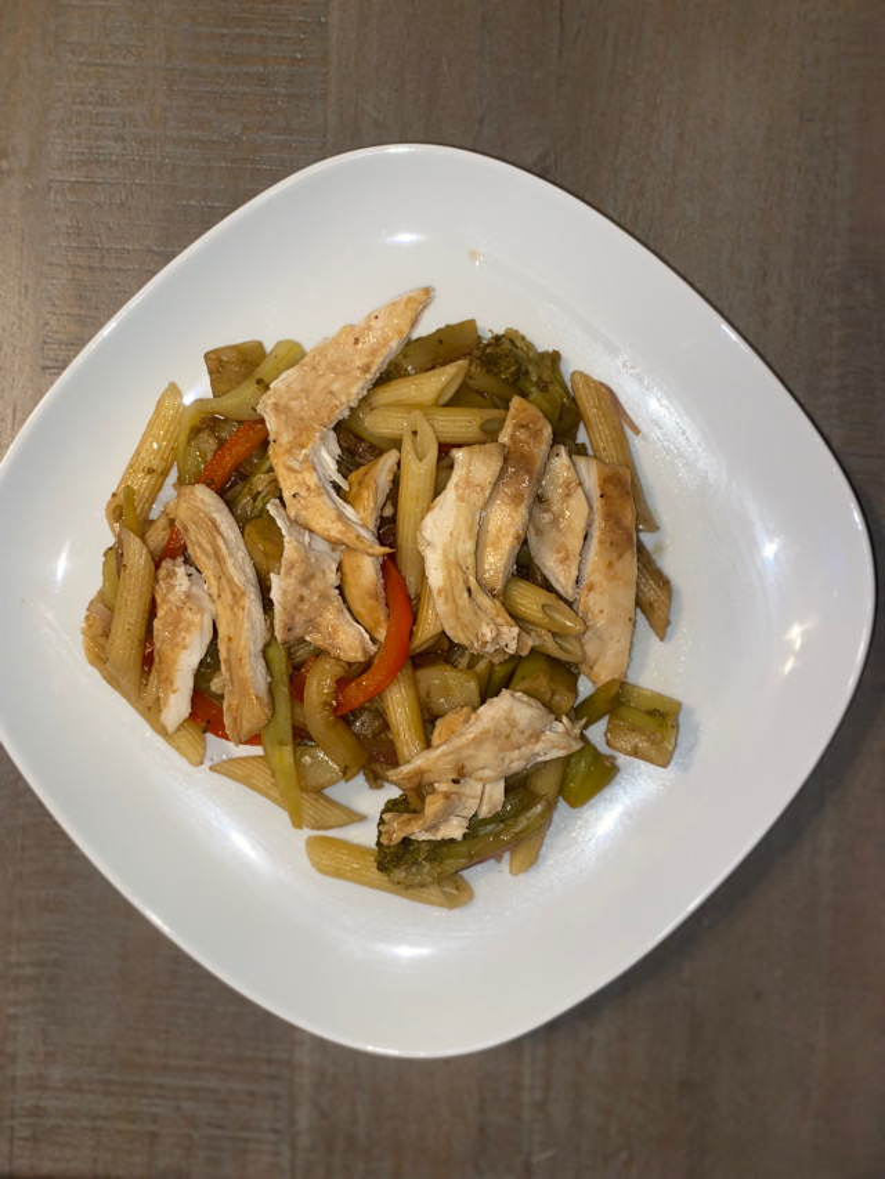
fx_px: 886
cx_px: 442
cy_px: 590
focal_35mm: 26
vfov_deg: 67.3
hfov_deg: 53.1
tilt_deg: -86.9
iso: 32
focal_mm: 4.25
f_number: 1.8
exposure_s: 1/17
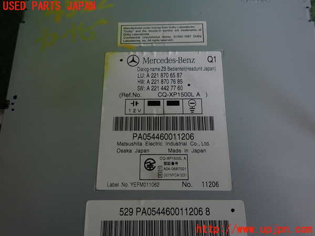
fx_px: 227
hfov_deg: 69.4
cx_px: 158
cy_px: 118
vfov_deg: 54.9
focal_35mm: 25
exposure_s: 1/60
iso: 160
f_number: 2
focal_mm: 4.5
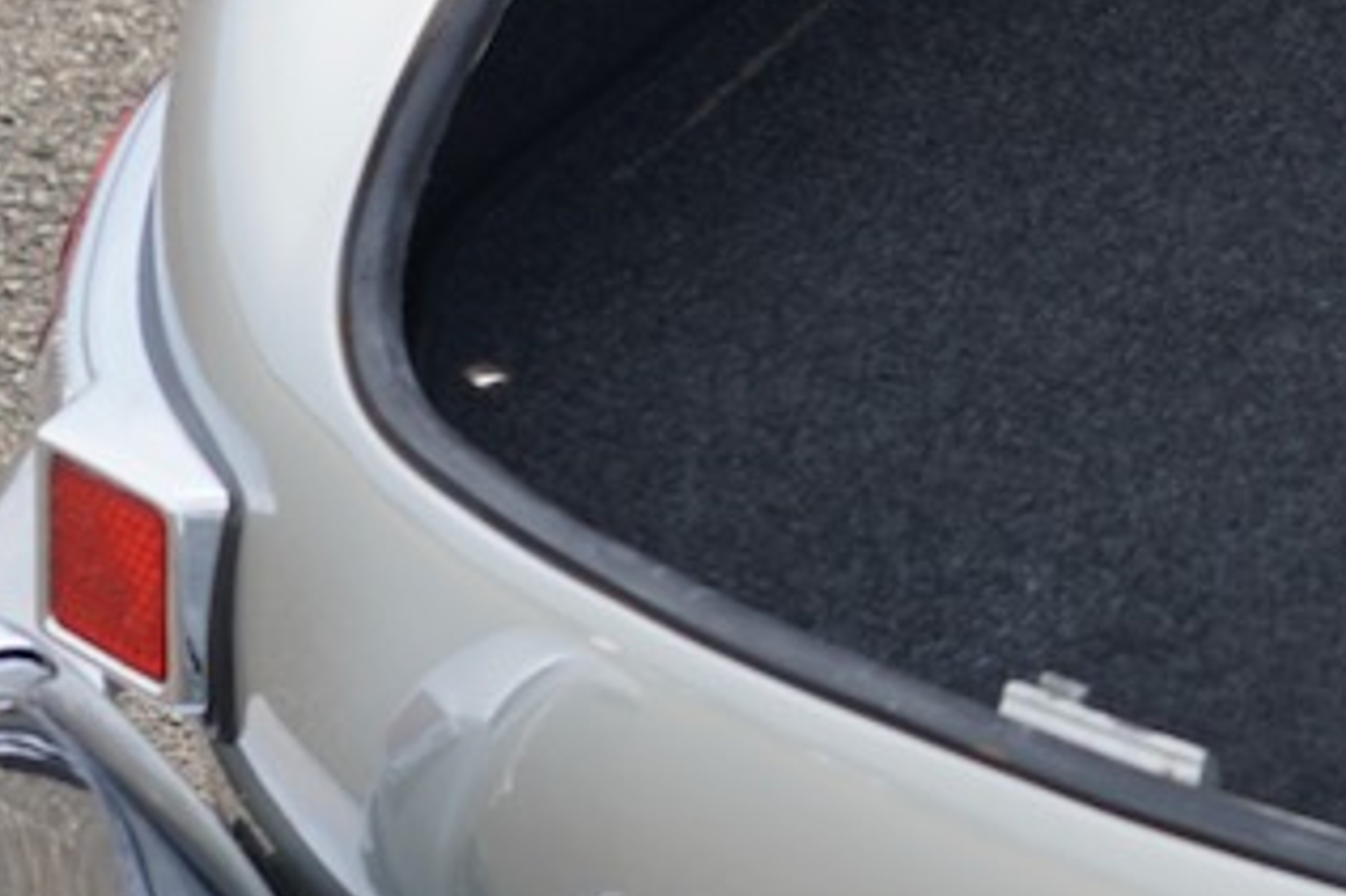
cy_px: -522
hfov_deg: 10.5
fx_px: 6950
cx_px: 2255
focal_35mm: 186
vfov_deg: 7.2
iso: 100
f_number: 5.6
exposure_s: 1/100
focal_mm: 46
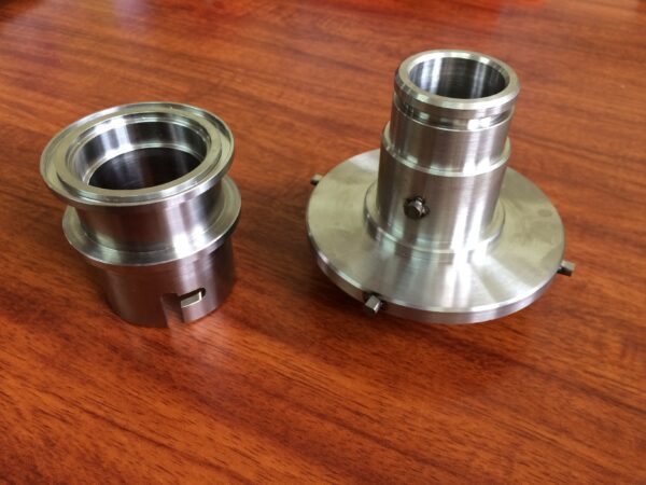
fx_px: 541
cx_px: 323
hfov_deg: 61.7
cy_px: 242
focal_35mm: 29
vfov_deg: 48.2
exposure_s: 1/33
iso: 125
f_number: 2.2
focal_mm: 4.15
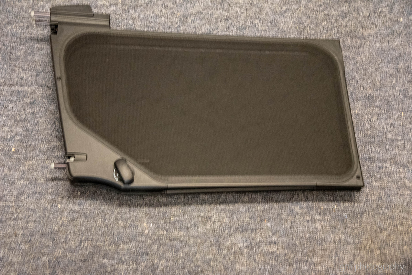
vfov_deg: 26.0
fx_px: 595
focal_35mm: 52
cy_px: 138
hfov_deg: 38.2
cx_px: 206
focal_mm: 52
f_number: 7.1
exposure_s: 1/60
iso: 9000
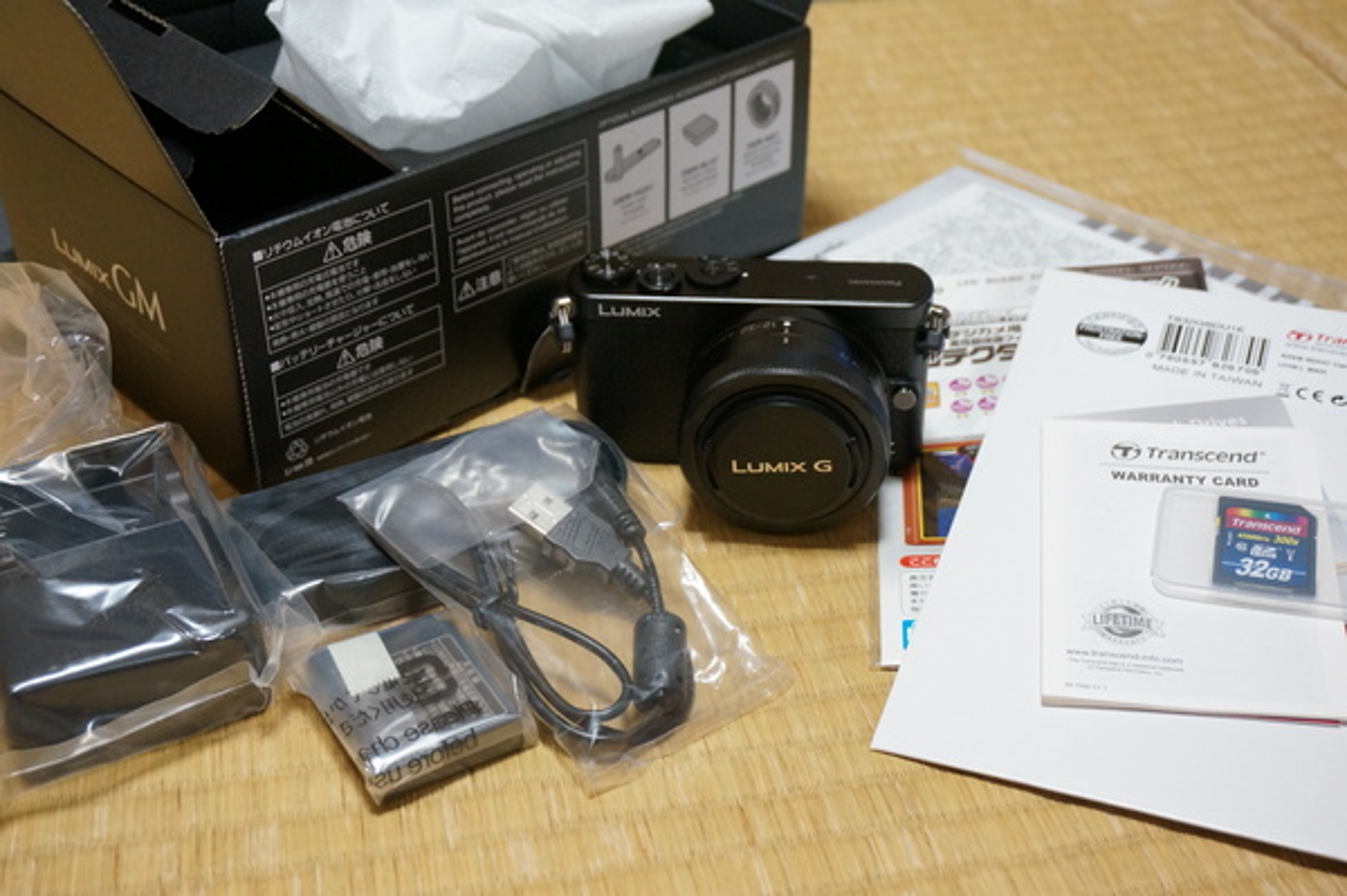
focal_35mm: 46
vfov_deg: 28.9
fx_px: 1738
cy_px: 448
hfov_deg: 42.4
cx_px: 674
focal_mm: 31
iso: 2000
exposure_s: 1/60
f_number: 5
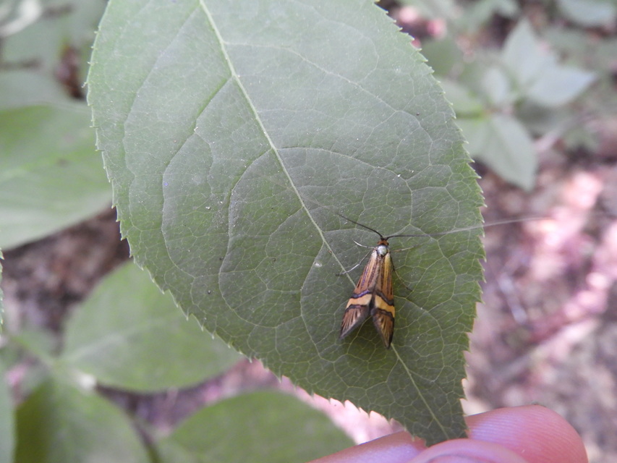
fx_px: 535
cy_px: 232
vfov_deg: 46.8
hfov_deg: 60.0
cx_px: 308
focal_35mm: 30
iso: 400
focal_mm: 5.4
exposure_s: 1/10
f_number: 3.5
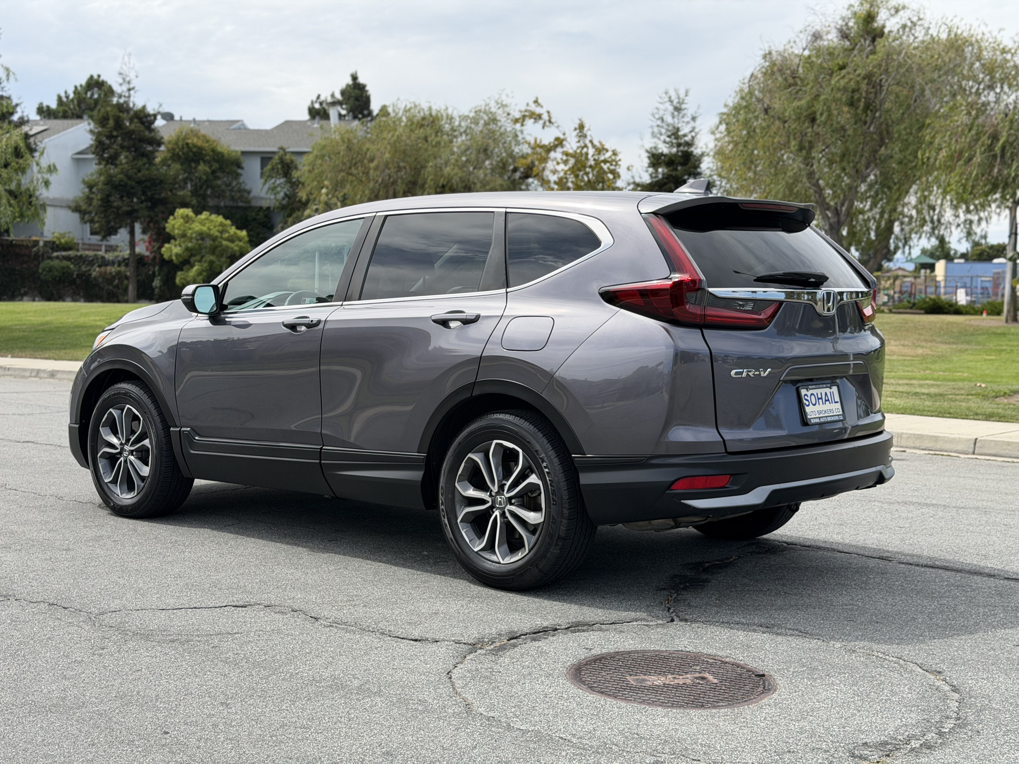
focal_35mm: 48
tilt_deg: -4.1
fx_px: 1413
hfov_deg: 39.7
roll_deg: -1.1
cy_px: 382
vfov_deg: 30.3
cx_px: 510
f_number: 1.78
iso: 80
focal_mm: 6.76
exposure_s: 1/3096
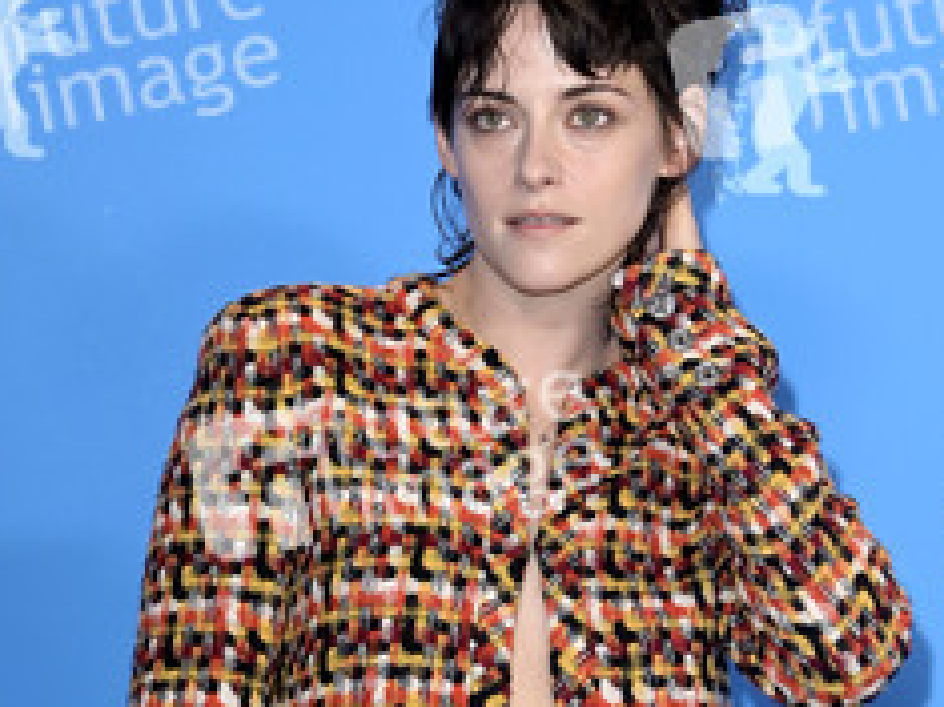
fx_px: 4988
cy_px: 667
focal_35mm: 183
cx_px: 510
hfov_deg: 10.8
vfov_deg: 8.1
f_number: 5.6
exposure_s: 1/250
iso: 1000
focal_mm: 112
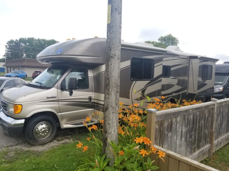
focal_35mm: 26
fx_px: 172
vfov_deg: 53.1
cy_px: 86
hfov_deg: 67.3
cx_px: 114
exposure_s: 1/944
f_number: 1.7
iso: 50
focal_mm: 4.25
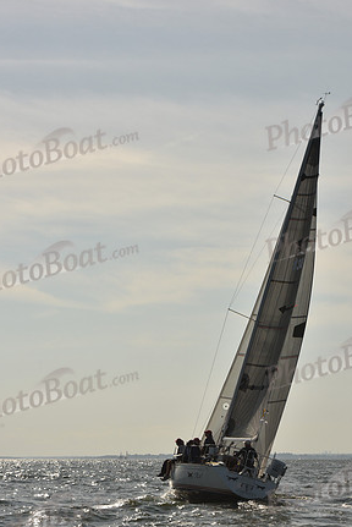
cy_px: 313
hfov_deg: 11.3
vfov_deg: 16.9
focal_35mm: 121
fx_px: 1772
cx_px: 202
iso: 250
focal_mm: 90
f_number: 10
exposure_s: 1/640
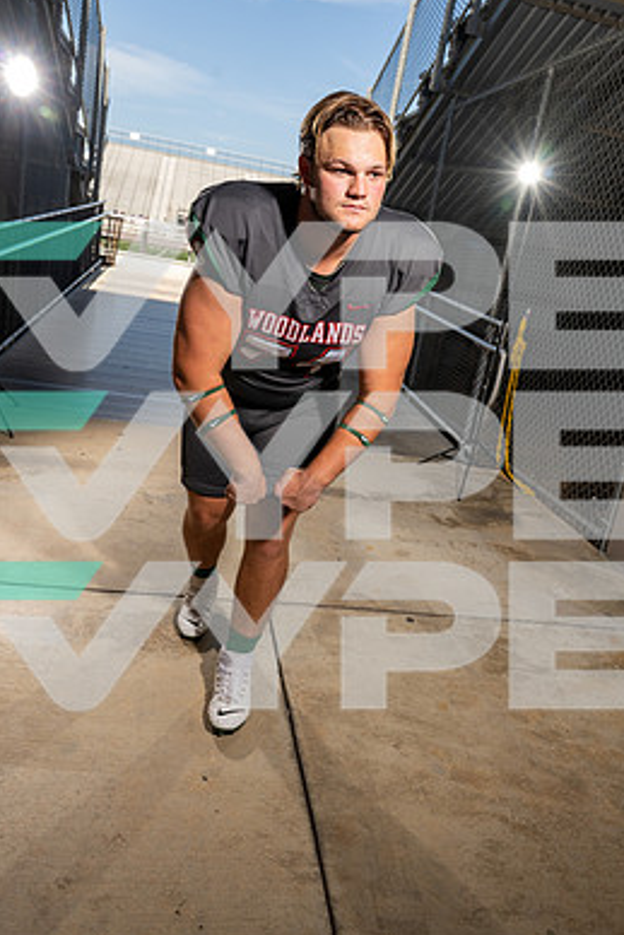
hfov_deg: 45.0
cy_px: 468
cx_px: 318
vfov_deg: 63.6
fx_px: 753
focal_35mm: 29
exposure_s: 1/250
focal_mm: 25
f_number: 8
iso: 160
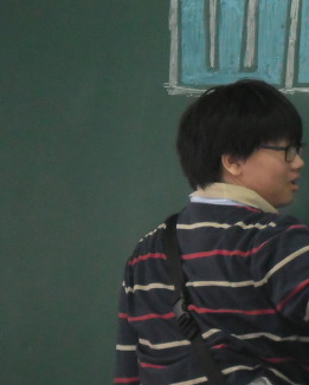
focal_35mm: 209
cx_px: 494
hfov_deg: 7.3
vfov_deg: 9.2
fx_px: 2388
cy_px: 148
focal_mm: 13.2
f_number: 3.9
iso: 400
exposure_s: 1/60
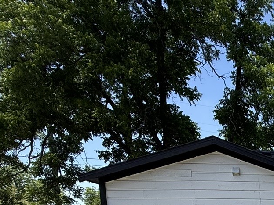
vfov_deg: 25.5
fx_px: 364
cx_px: 357
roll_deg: +0.9
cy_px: 288
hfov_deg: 31.6
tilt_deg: -7.0
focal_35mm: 46
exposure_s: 1/1259
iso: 50
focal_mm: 2.22
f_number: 2.2
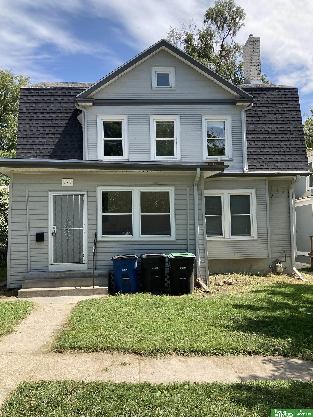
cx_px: 152
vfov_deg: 61.7
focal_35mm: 29
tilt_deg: +5.2
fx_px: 350
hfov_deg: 48.2
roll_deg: +1.8
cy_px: 204
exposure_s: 1/1333
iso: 20
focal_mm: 3.99
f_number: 1.8
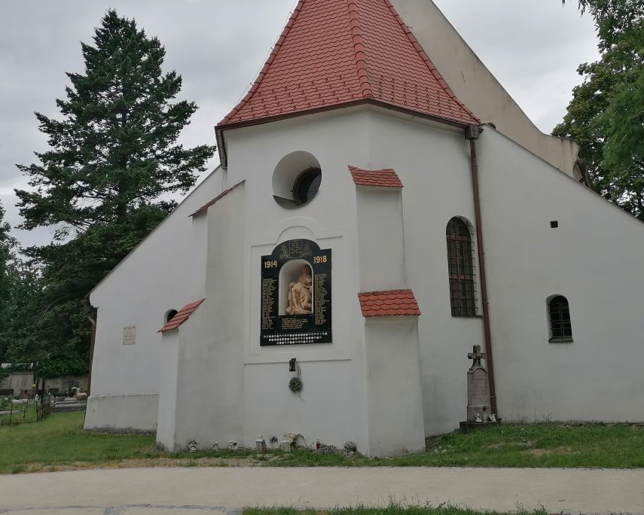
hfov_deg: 48.8
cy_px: 186
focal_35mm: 37
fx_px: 705
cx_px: 384
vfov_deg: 39.8
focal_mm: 4.75
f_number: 1.8
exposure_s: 1/1661
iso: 50
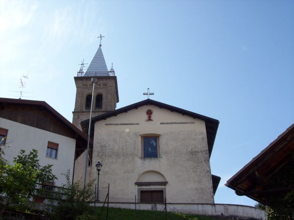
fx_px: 382
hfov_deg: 42.1
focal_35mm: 45
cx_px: 147
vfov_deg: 32.1
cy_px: 110
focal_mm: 7.6
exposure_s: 1/382
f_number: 5.4
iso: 80
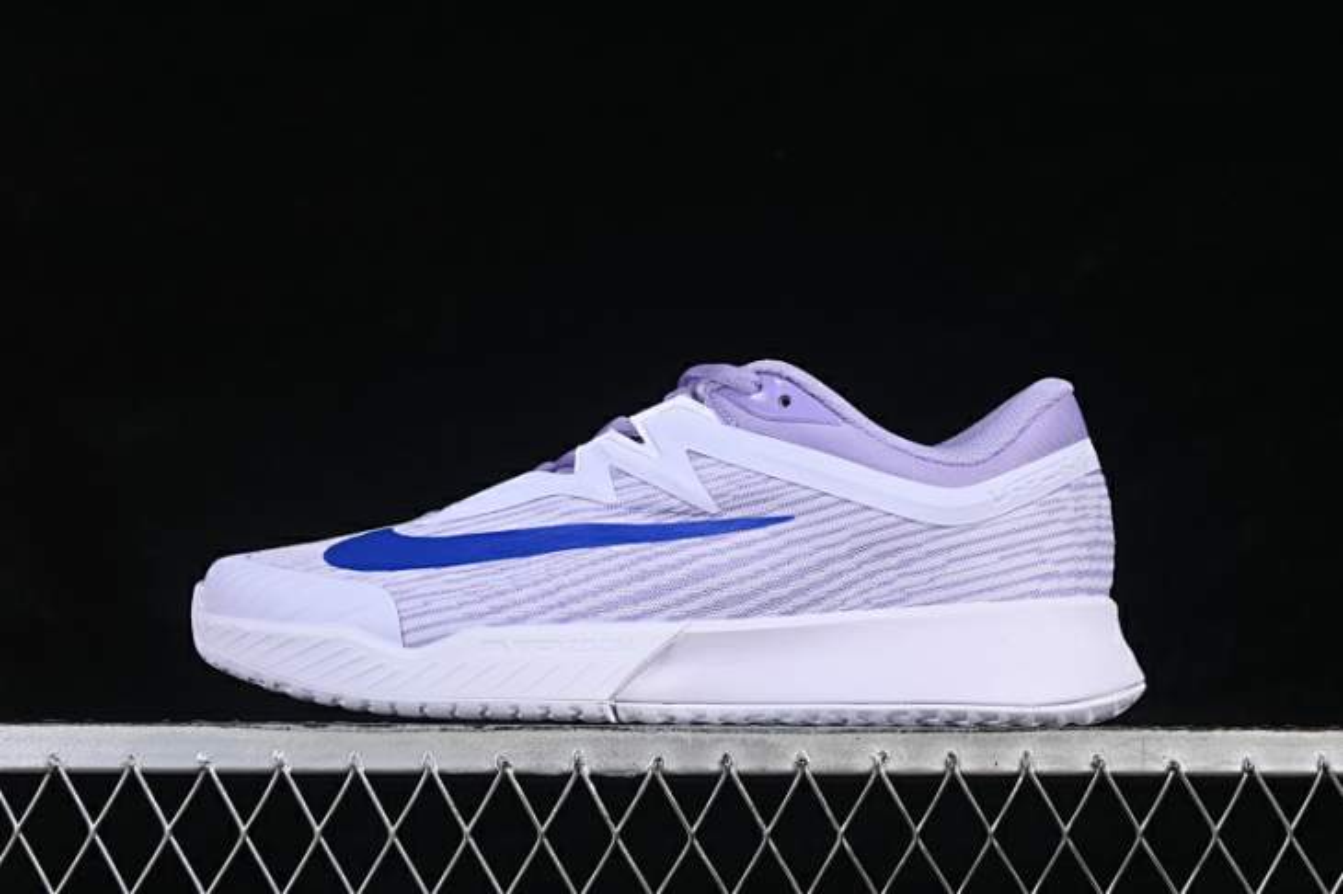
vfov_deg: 18.2
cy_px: 447
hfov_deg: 27.0
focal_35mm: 75
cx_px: 672
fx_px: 2797
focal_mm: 50
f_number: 8
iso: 160
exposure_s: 1/80
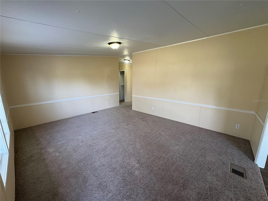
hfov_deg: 102.1
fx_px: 108
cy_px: 100
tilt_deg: -11.6
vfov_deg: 85.7
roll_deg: -0.1
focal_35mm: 14
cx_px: 134
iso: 200
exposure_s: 1/120
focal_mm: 2.22
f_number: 2.2
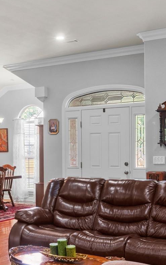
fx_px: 420
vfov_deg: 35.0
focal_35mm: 58
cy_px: 157
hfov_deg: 22.1
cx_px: 38
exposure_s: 1.3
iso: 250
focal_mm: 12
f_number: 9
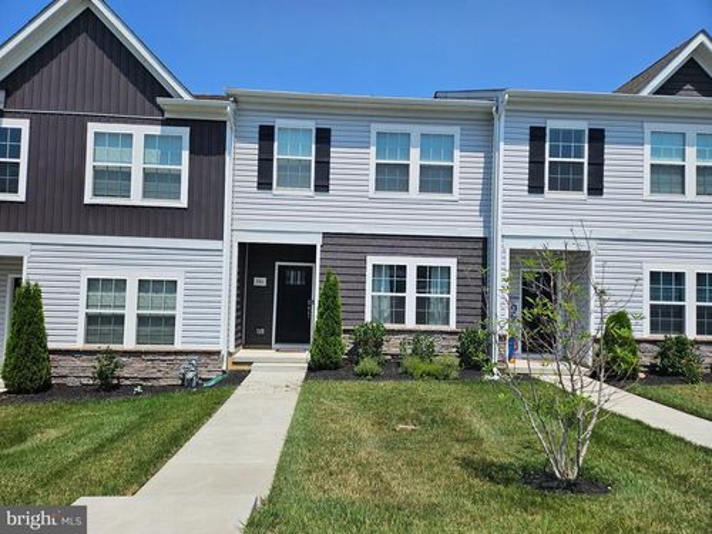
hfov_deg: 73.9
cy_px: 267
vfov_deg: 58.9
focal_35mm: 23
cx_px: 356
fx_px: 473
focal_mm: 5.4
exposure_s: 1/2905
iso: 25
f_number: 1.8
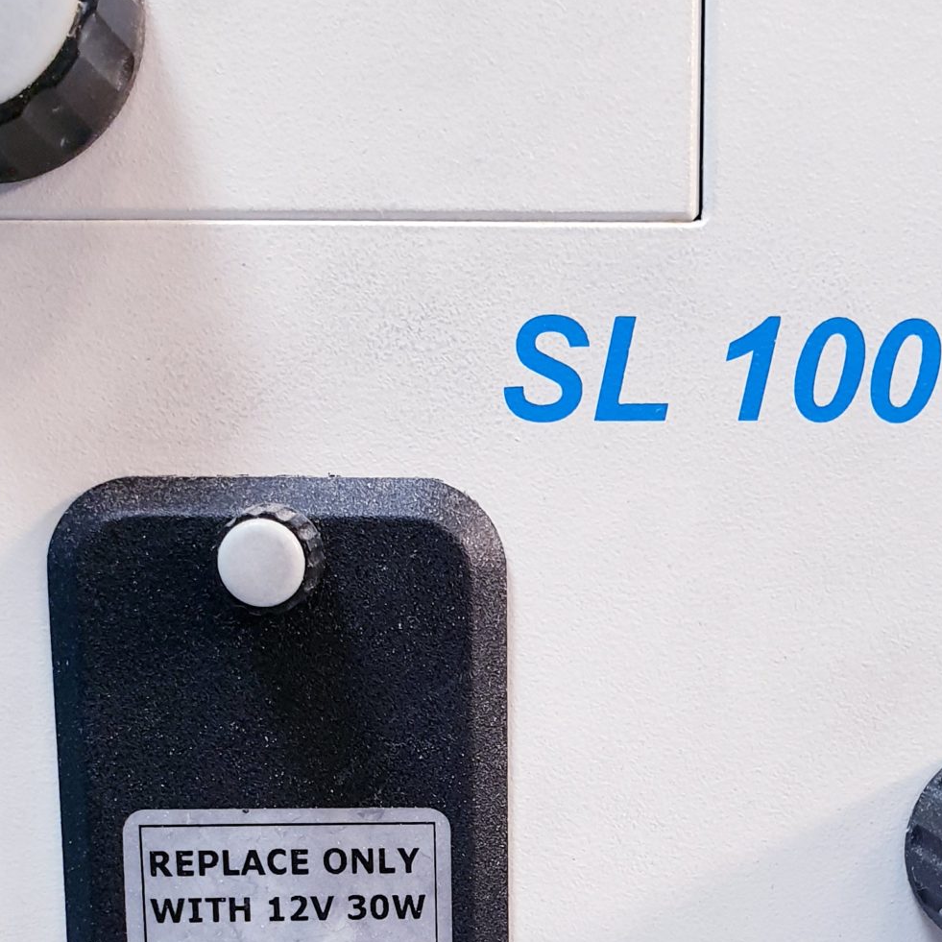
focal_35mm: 60
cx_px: 568
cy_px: 901
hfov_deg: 28.5
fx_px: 1847
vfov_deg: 27.3
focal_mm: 4.3
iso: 250
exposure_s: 1/50
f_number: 2.4
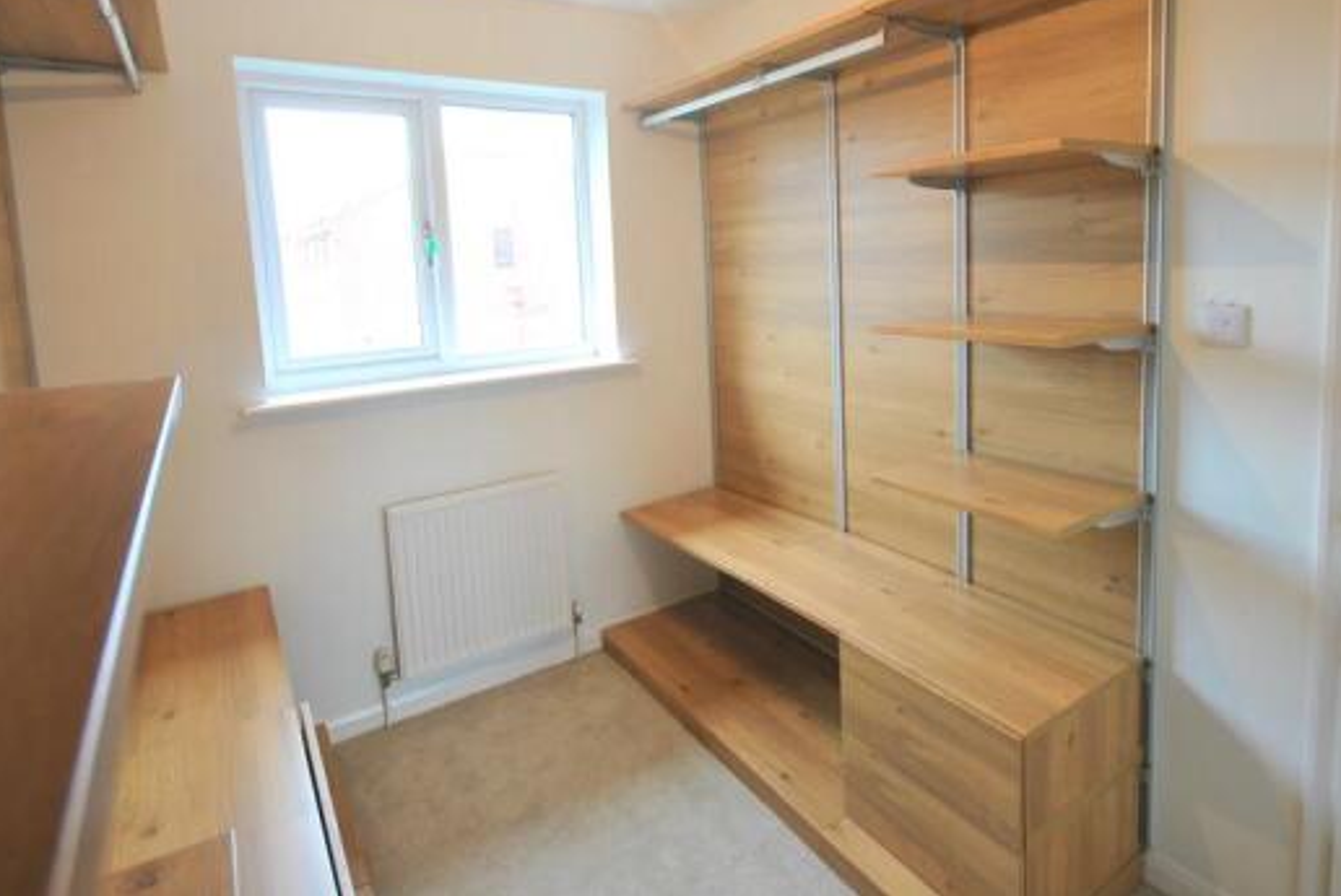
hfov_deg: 86.8
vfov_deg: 63.7
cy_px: 331
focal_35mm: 19
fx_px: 708
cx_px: 711
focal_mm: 10
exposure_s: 1/30
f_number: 4
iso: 220
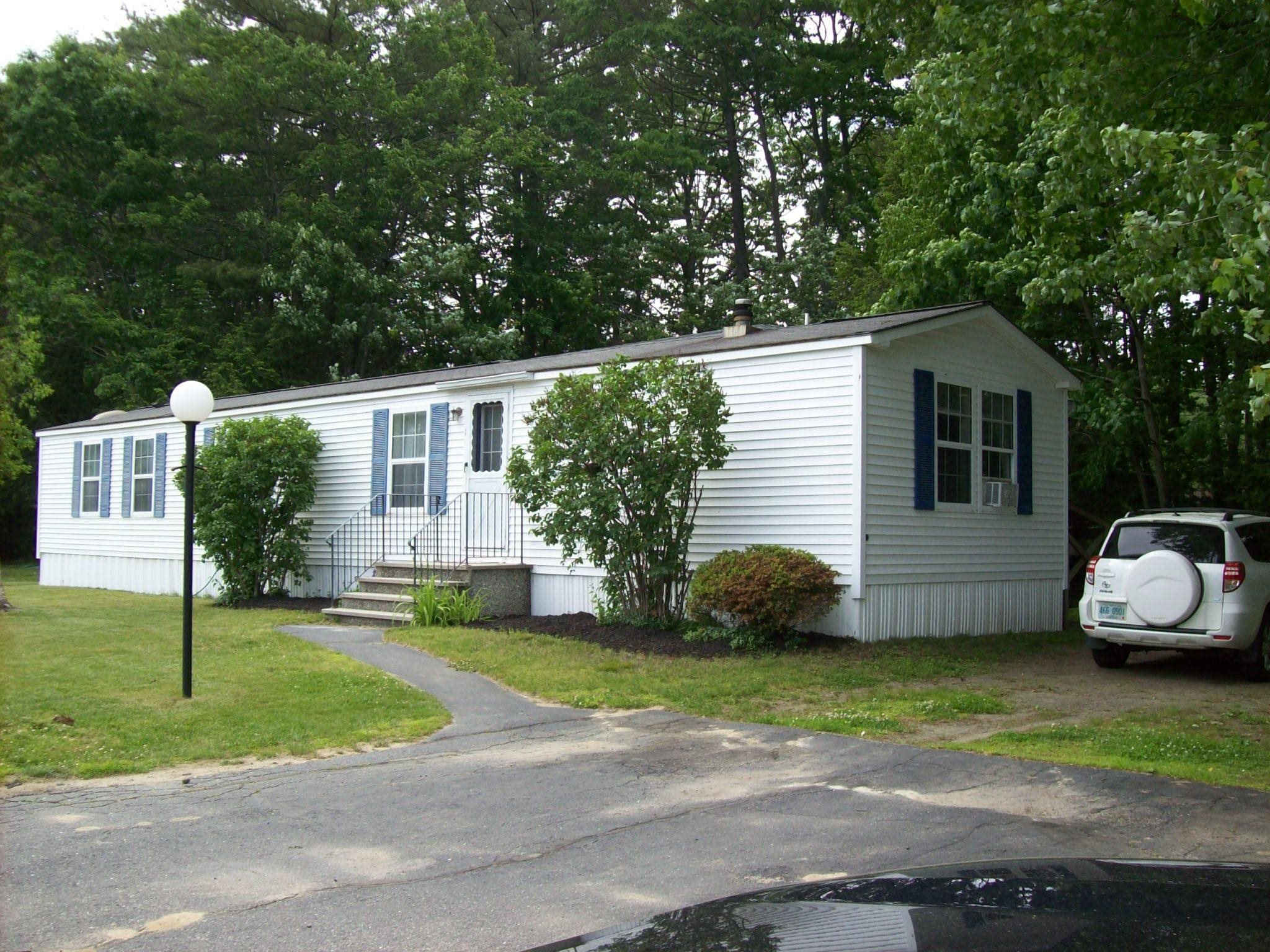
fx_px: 1321
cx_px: 635
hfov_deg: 51.4
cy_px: 476
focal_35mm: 36
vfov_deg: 39.7
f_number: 2.7
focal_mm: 6
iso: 80
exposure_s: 1/480
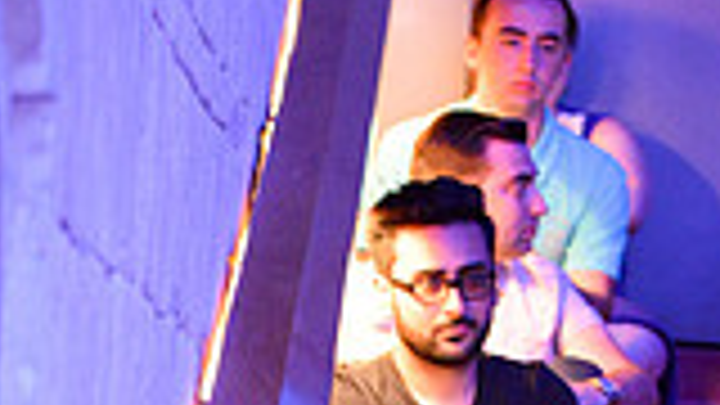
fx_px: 5899
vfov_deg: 3.9
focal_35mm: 309
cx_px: 560
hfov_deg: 7.0
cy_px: 950
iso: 3200
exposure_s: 1/40
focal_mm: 70
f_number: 2.8
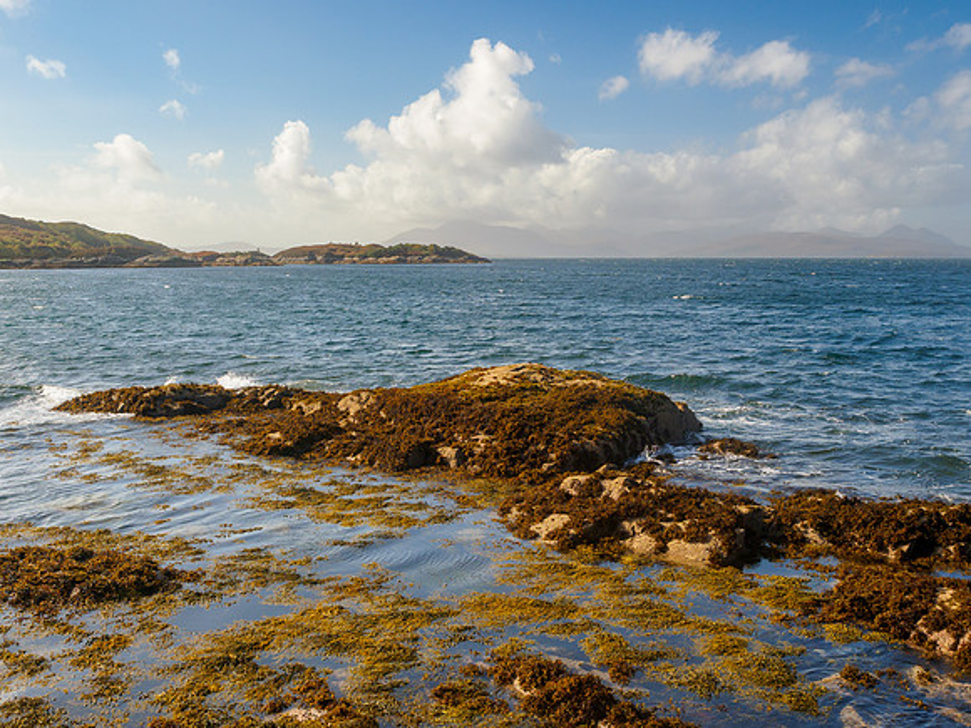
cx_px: 500
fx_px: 1040
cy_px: 375
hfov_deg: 50.0
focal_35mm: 37
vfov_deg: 38.6
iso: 200
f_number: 7.1
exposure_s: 1/160
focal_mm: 18
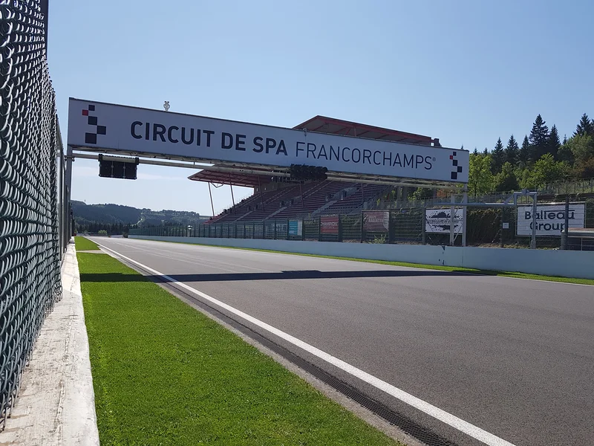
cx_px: 297
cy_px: 223
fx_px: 446
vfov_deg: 53.1
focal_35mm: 26
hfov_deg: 67.3
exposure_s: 1/3112
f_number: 1.7
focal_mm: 4.3
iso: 40
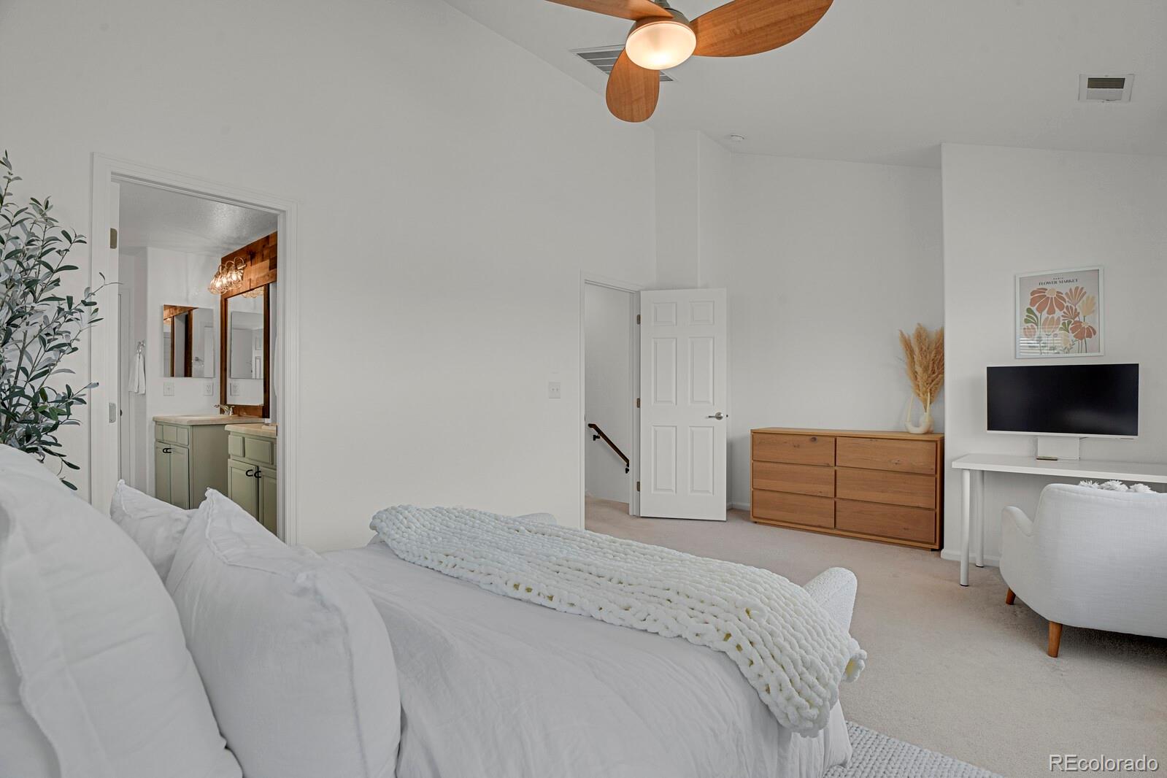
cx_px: 584
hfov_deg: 93.3
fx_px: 551
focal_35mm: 17
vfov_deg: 70.4
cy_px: 389
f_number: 8
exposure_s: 1/2.5
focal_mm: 17
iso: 250
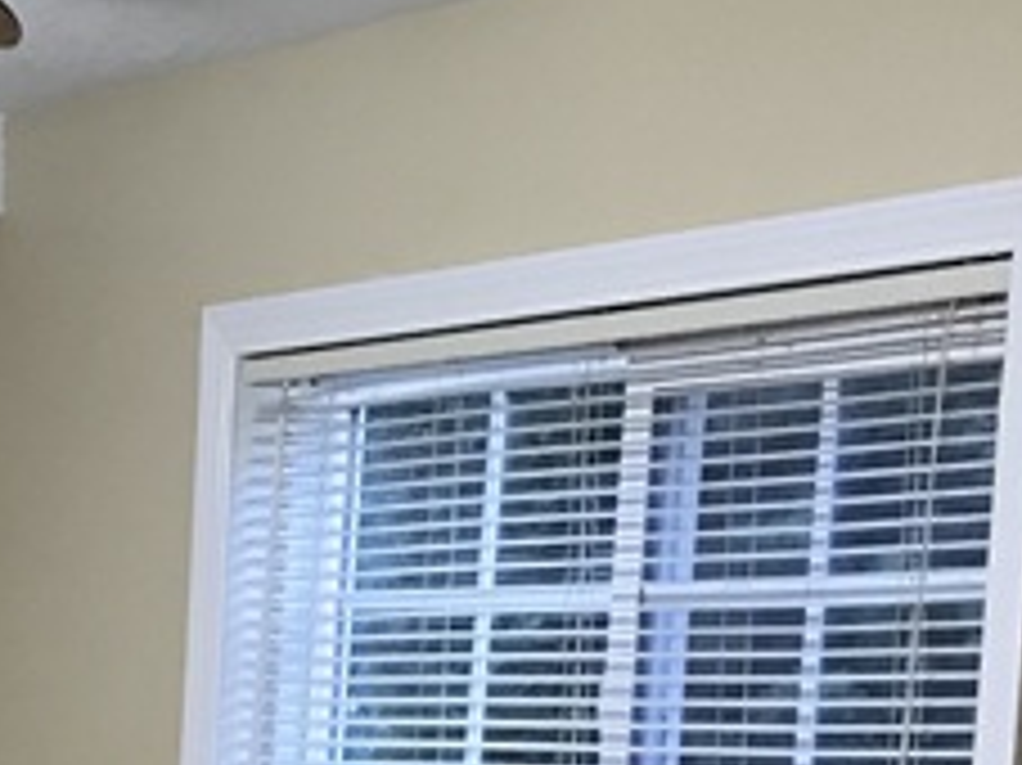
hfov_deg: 13.7
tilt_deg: -9.8
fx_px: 3895
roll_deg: -1.0
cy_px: 1397
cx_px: -657
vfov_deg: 10.5
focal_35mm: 132
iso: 40
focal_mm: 3.99
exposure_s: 1/15
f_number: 1.8
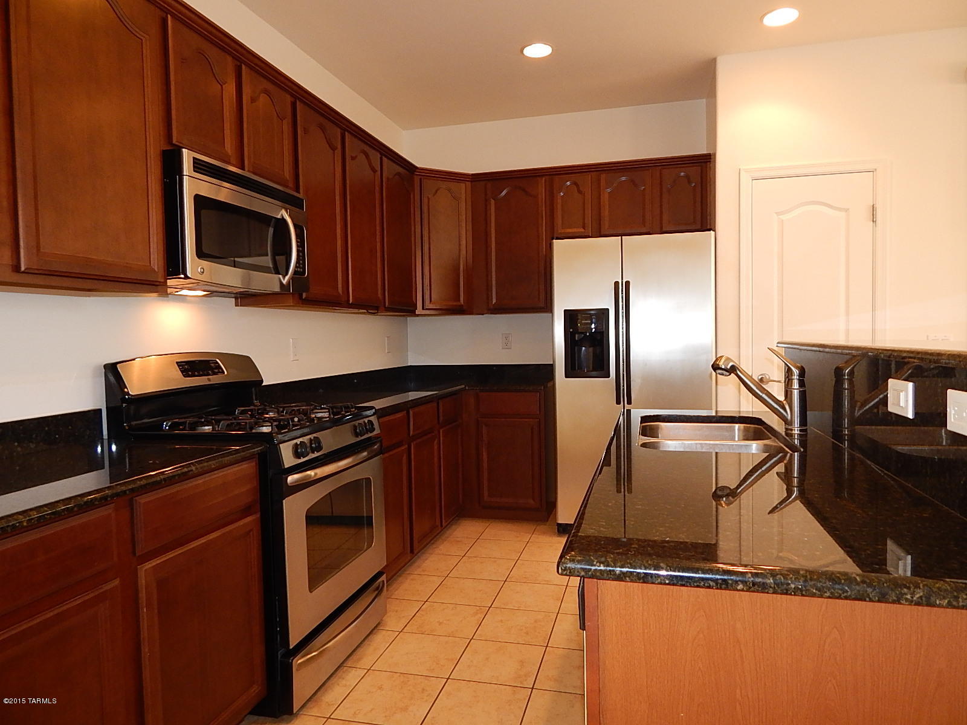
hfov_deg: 76.4
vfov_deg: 61.1
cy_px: 362
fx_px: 615
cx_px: 484
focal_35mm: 22
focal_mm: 4
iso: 200
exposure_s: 1/30
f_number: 3
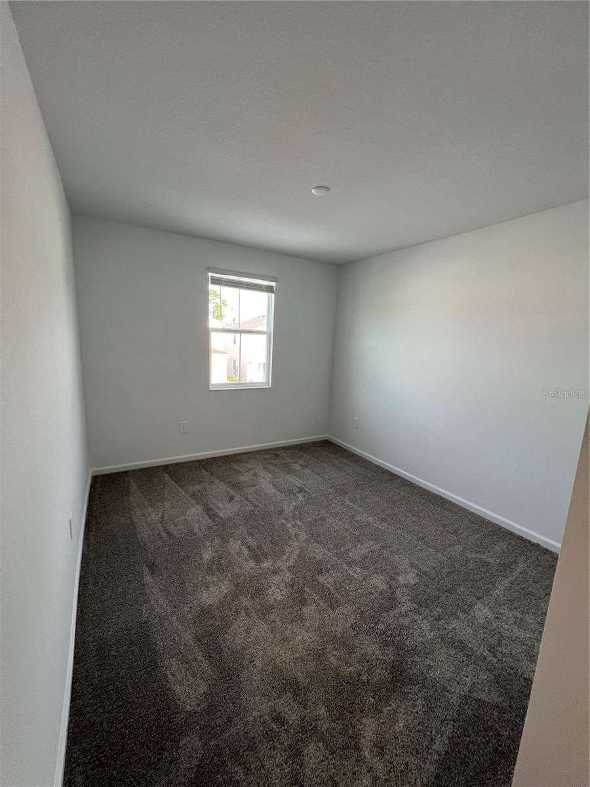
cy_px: 394
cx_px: 295
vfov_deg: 106.2
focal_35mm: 13
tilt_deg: -9.8
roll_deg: -1.9
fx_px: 295
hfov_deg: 89.9
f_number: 1.8
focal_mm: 1.57
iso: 125
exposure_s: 1/120
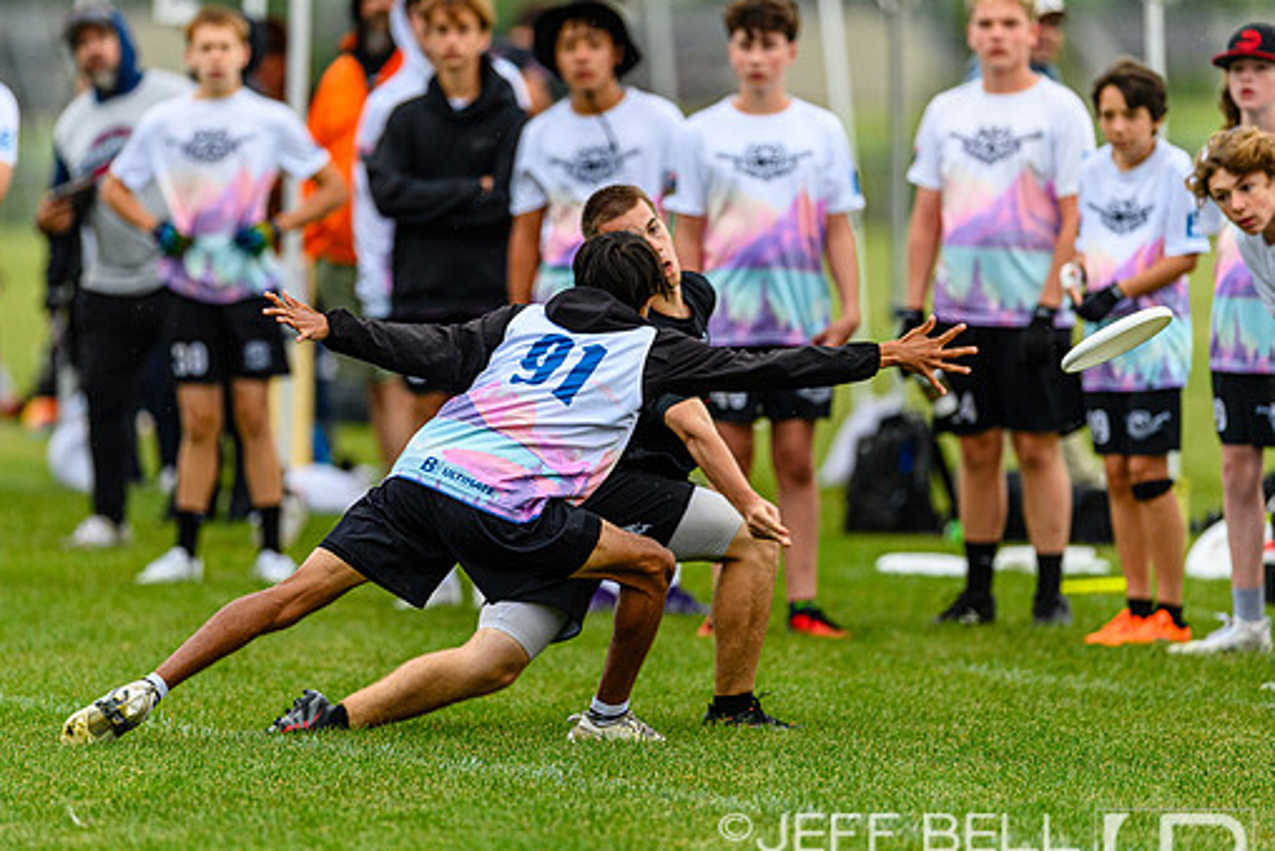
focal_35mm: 457
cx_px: 552
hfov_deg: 4.5
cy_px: 451
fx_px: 16189
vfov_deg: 3.0
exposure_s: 1/1250
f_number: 3.2
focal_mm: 400
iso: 800
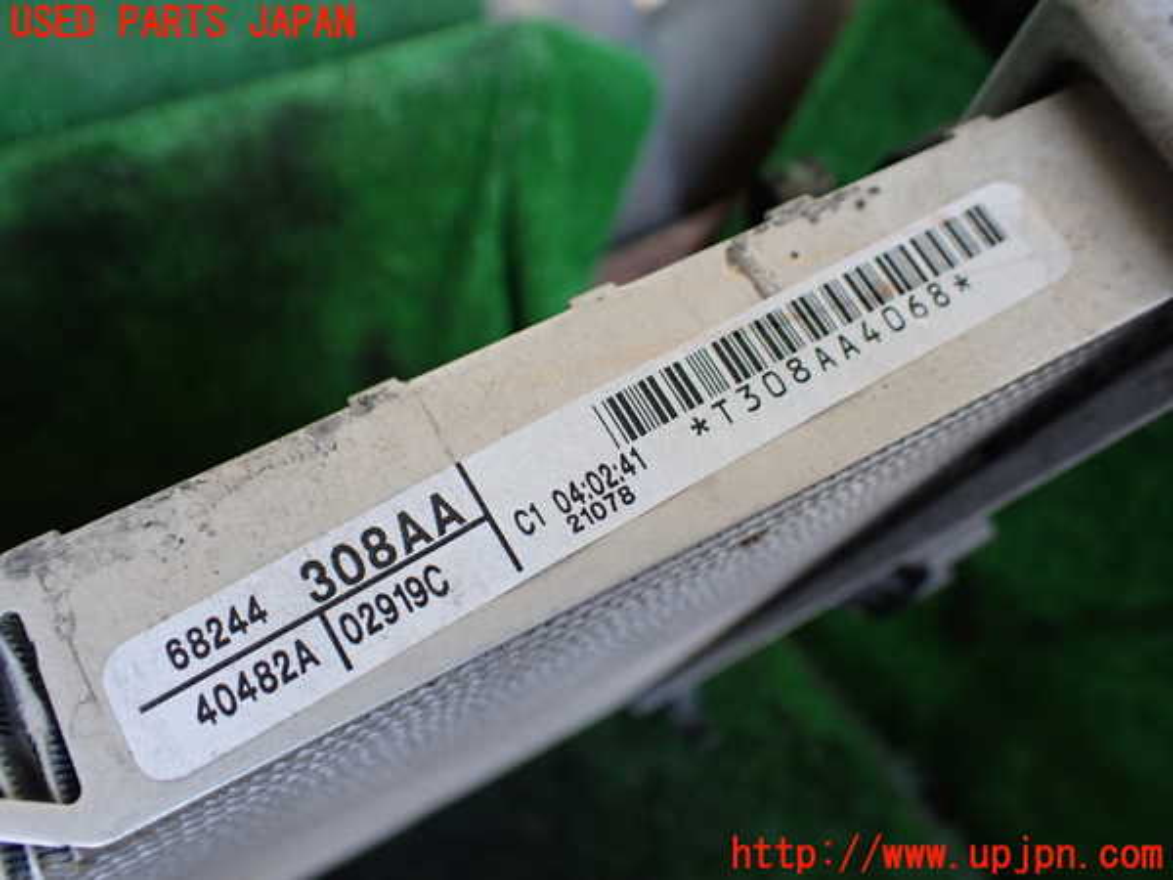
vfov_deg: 46.8
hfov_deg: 60.0
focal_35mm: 30
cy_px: 440
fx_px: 1017
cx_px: 586
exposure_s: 1/125
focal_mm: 5.4
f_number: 2.3
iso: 400
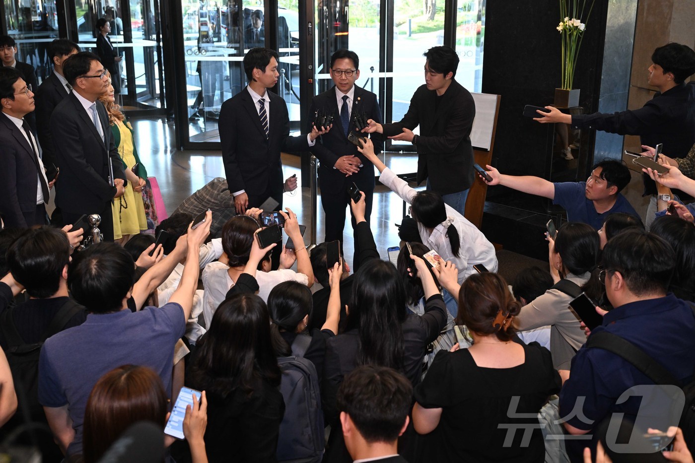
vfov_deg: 34.2
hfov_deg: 49.6
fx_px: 753
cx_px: 348
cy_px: 232
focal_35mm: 39
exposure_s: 1/200
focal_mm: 39
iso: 2500
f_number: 5
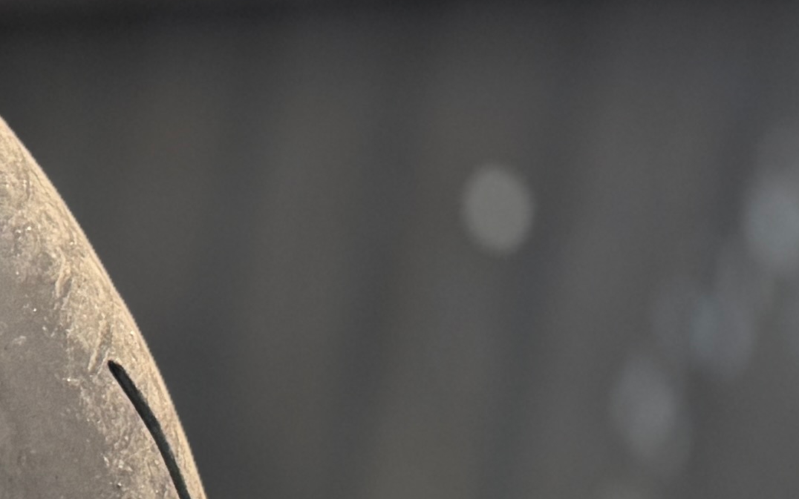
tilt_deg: -6.2
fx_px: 2940
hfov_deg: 11.6
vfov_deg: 9.5
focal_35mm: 135
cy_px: 652
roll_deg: -3.7
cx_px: -1313
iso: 160
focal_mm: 6.76
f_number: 1.78
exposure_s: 1/64
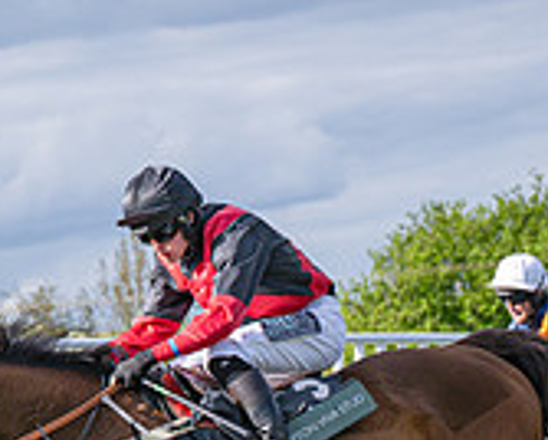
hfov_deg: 7.3
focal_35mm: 265
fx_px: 4303
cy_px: 512
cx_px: 139
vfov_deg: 5.8
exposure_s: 1/3200
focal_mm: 70
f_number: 4
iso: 400
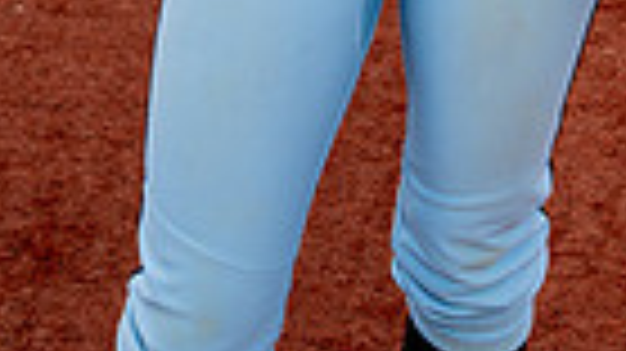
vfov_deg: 9.0
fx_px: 1974
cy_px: -540
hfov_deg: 17.9
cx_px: 450
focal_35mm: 119
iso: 100
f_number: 5
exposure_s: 1/250
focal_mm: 35
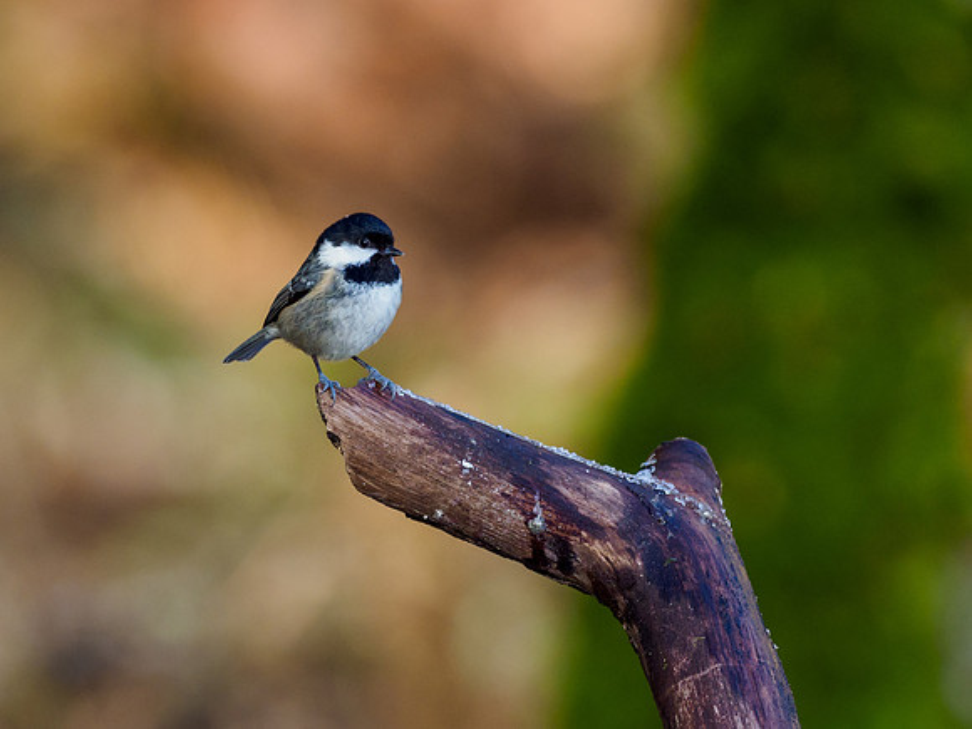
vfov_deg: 1.5
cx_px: 339
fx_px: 28257
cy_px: 280
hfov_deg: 2.0
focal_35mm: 1006
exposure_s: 1/500
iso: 500
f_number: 4
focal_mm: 300
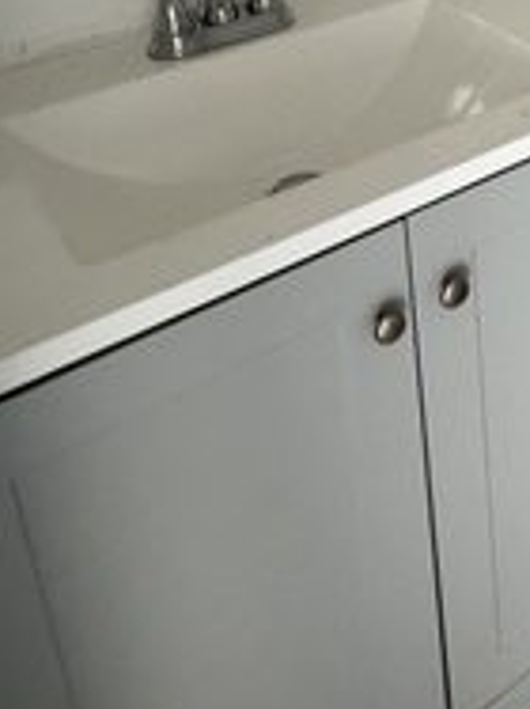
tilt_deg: -20.1
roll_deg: +1.1
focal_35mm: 50
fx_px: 1022
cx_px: 613
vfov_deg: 33.8
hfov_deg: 26.3
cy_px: -47
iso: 250
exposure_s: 1/99
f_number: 2.2
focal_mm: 2.22
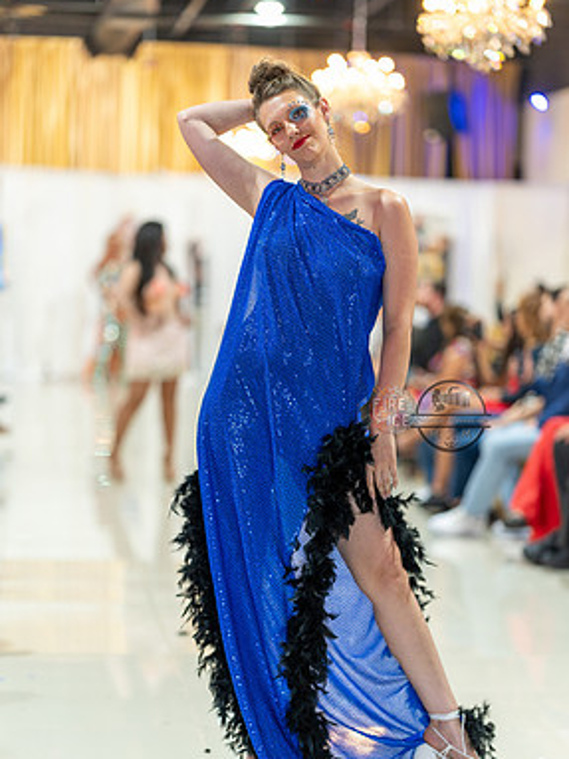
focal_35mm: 96
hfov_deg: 15.4
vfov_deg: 20.4
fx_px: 2105
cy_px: 416
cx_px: 282
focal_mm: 85
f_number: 1.4
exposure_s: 1/160
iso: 400
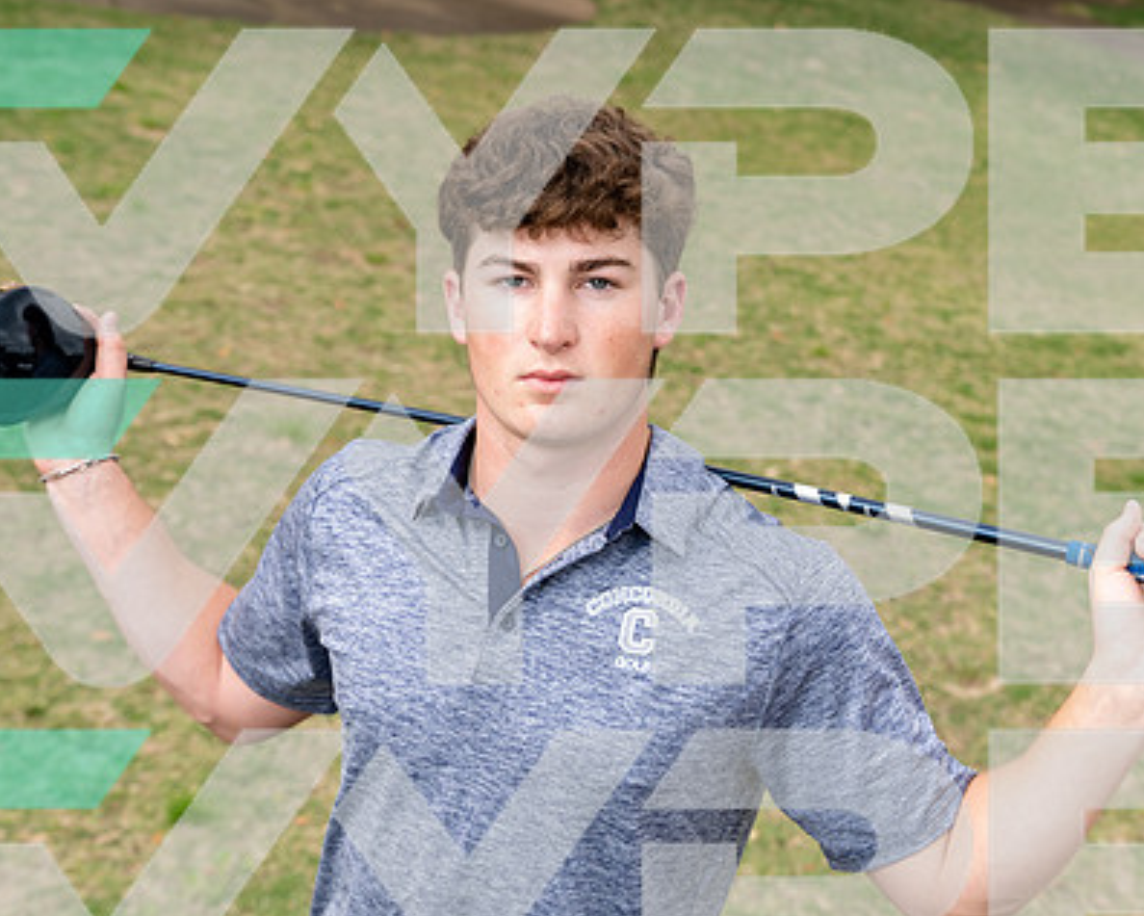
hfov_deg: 28.7
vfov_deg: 23.1
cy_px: 533
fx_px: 2235
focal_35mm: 66
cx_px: 595
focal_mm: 48
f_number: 4.5
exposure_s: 1/250
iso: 160
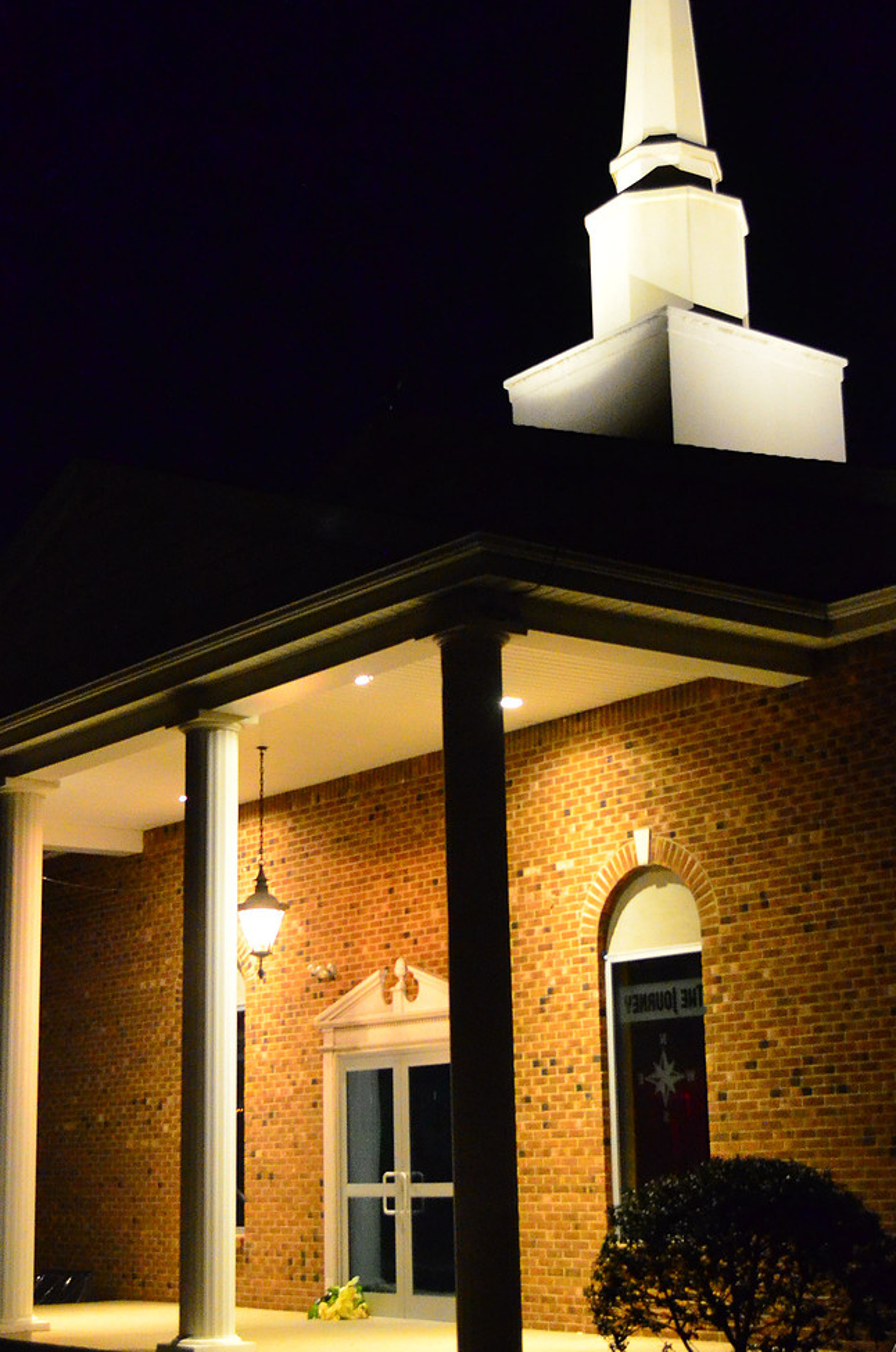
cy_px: 603
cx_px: 419
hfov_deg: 23.3
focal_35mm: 58
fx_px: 2174
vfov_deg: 34.5
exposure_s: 1/30
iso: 5600
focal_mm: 26
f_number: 4.2
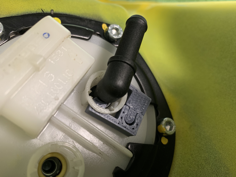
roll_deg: -10.9
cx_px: 118
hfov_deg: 67.3
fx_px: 177
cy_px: 88
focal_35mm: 26
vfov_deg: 53.1
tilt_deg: -33.3
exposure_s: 1/60
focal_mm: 4.25
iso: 250
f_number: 1.8
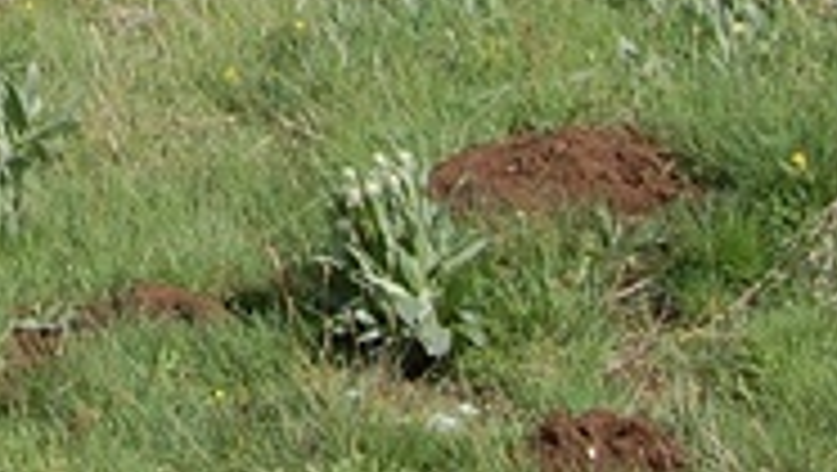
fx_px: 3043
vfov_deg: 7.9
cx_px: -572
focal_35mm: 137
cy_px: -863
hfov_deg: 14.2
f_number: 10
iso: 200
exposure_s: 1/400
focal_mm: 18
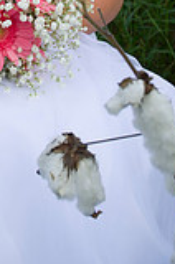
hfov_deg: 4.9
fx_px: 2021
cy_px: -86
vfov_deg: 7.4
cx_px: -31
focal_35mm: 276
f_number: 6.3
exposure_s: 1/200
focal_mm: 98
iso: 160
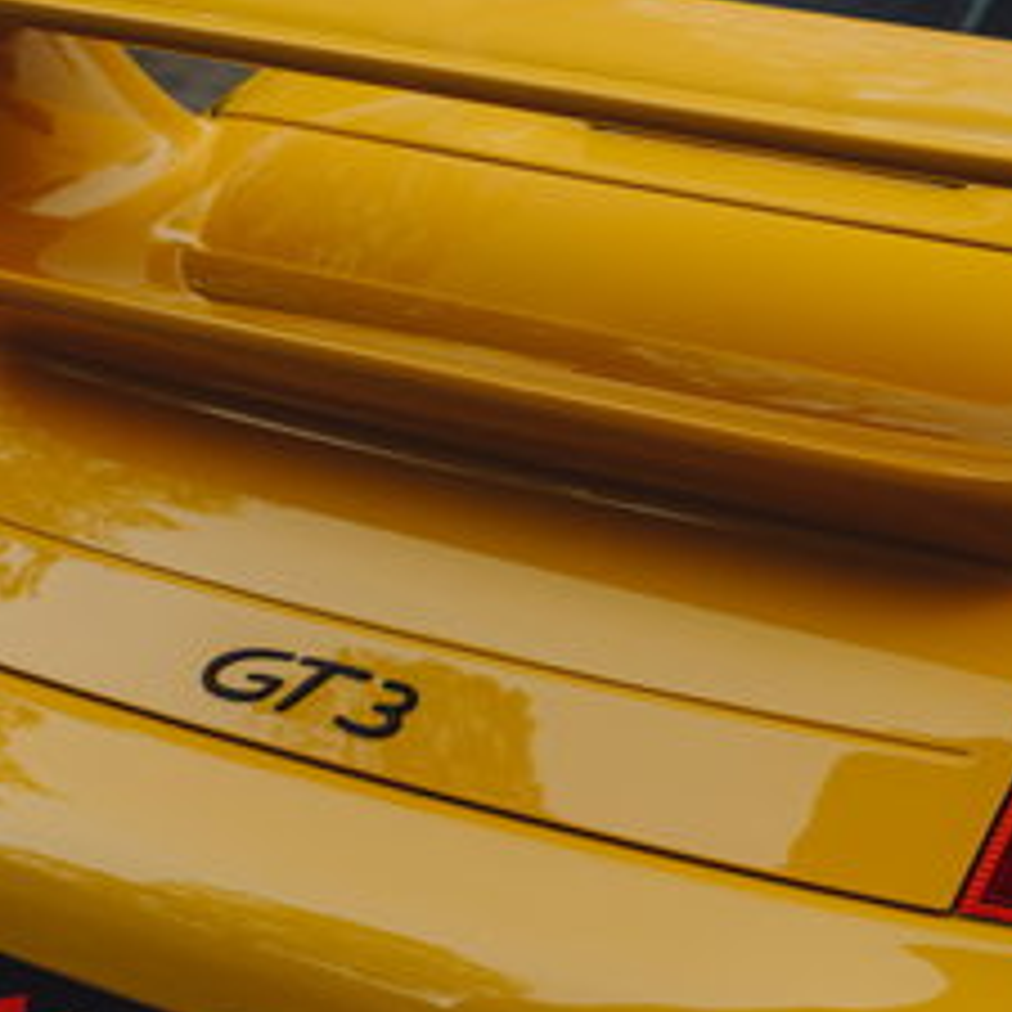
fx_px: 4598
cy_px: 852
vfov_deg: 12.5
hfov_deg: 12.4
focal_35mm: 139
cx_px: 1003
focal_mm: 48
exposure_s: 1/320
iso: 200
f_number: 4
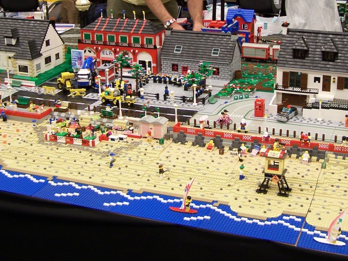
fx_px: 583
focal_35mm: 58
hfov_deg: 33.2
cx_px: 203
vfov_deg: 25.0
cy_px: 73
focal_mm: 6.3
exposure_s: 1/3
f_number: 2.8
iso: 80
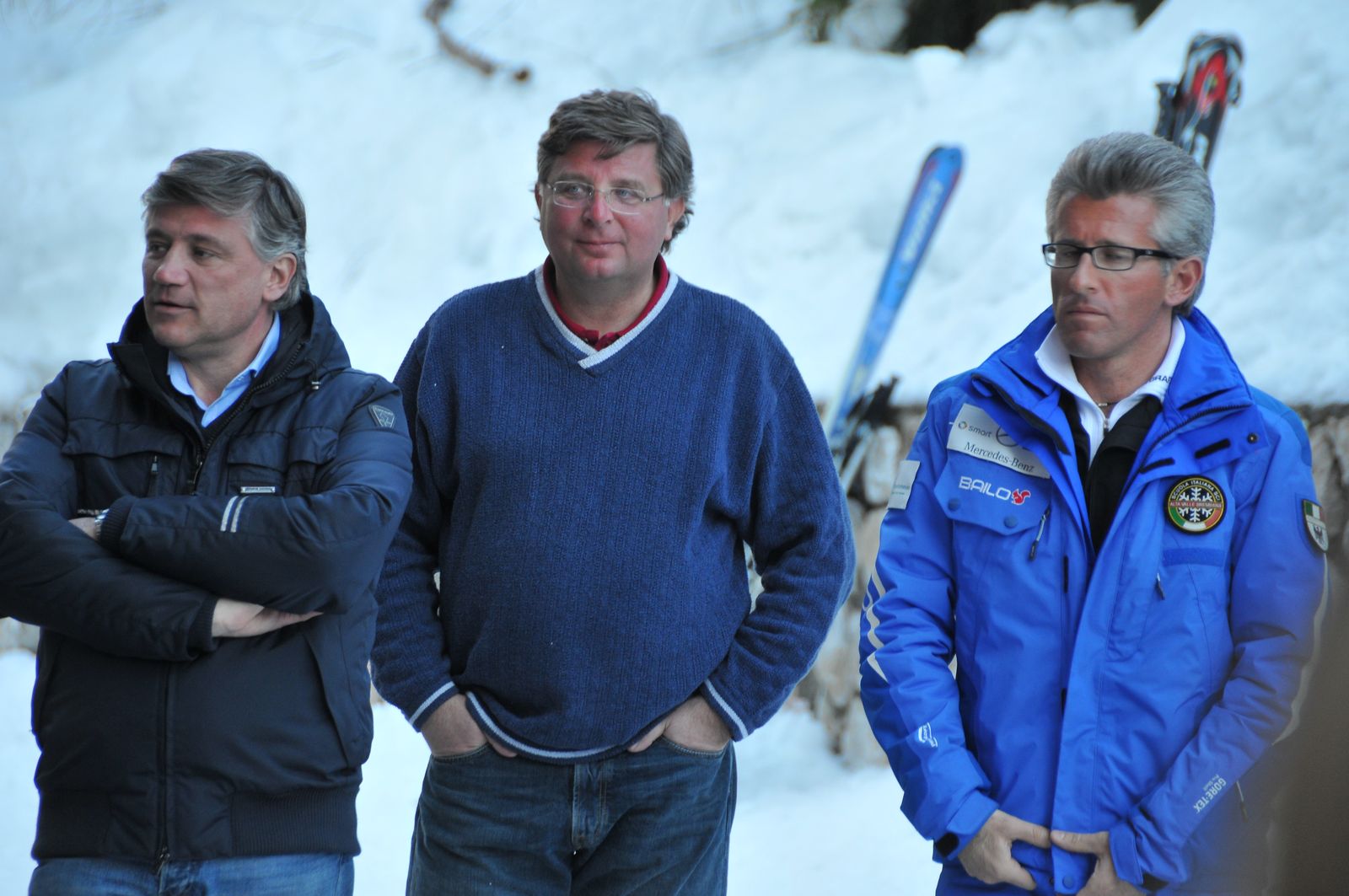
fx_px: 11229
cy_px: 448
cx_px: 674
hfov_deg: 6.9
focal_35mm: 300
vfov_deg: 4.6
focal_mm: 200
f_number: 5.6
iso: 400
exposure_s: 1/60
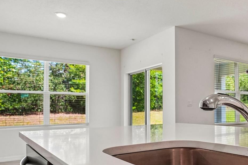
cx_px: 192
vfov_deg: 36.5
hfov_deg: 50.5
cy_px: 110
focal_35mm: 36
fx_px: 248
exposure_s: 1/30
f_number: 8
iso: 400
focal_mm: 21
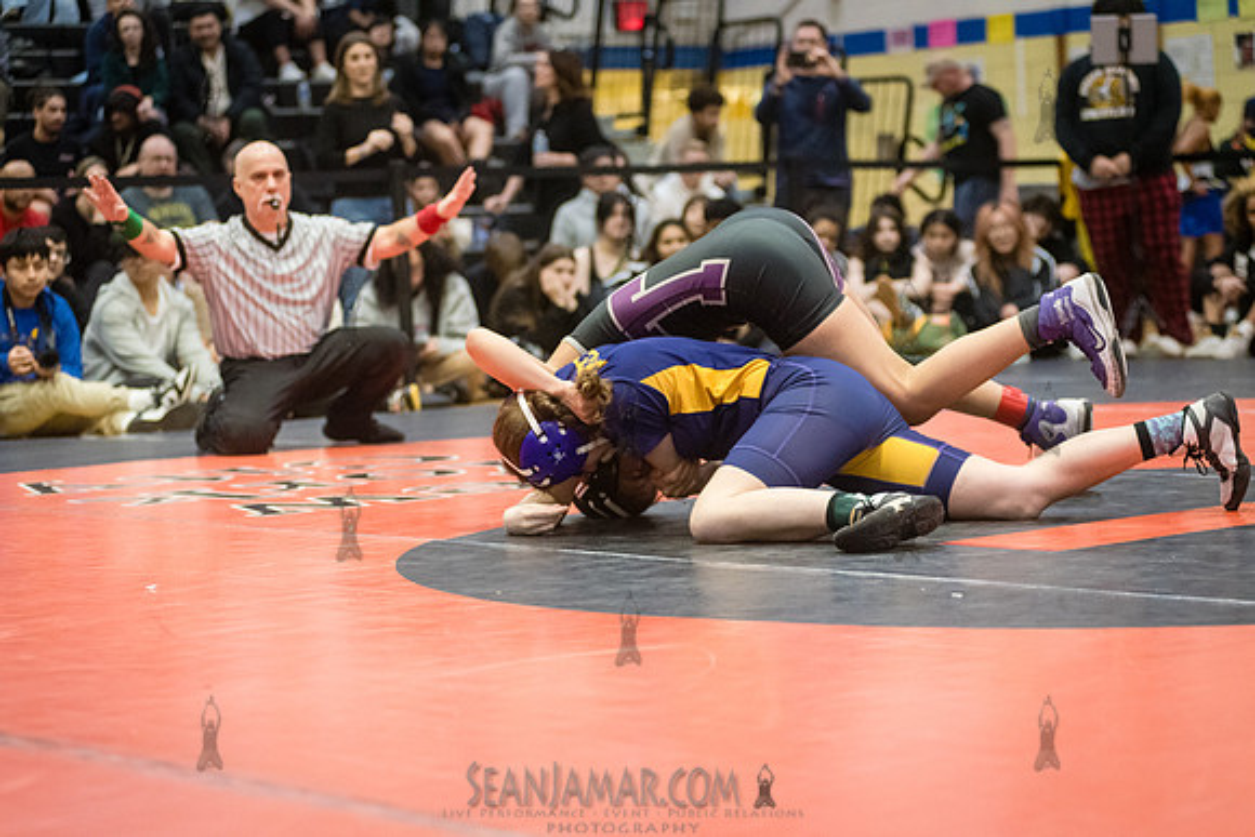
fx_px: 2999
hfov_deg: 23.6
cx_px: 628
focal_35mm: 86
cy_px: 418
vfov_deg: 15.9
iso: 8000
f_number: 3.2
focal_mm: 86
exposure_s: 1/500
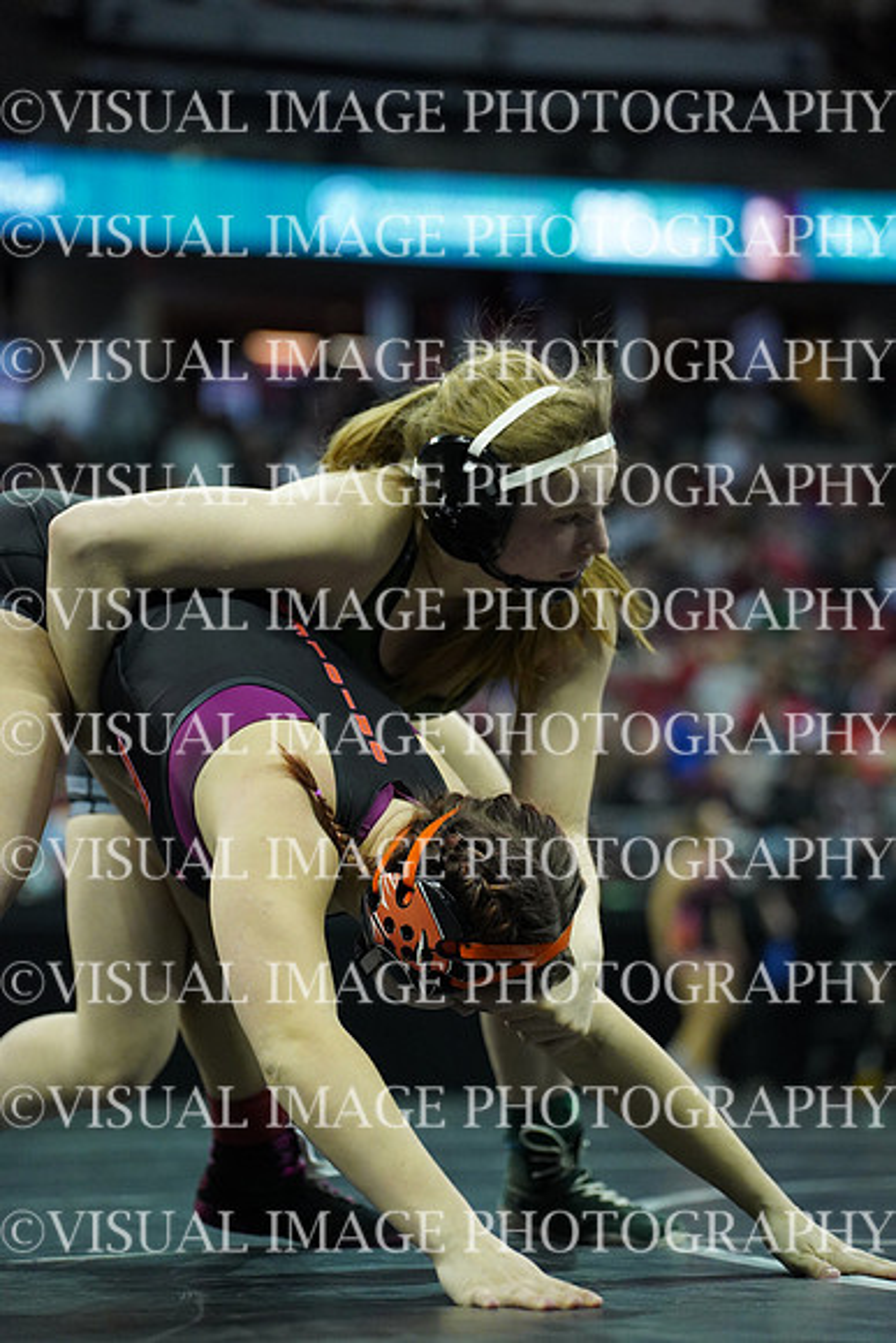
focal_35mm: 105
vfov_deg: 19.5
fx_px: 3917
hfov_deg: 13.0
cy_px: 672
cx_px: 448
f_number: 2.8
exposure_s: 1/1250
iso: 6400
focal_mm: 105
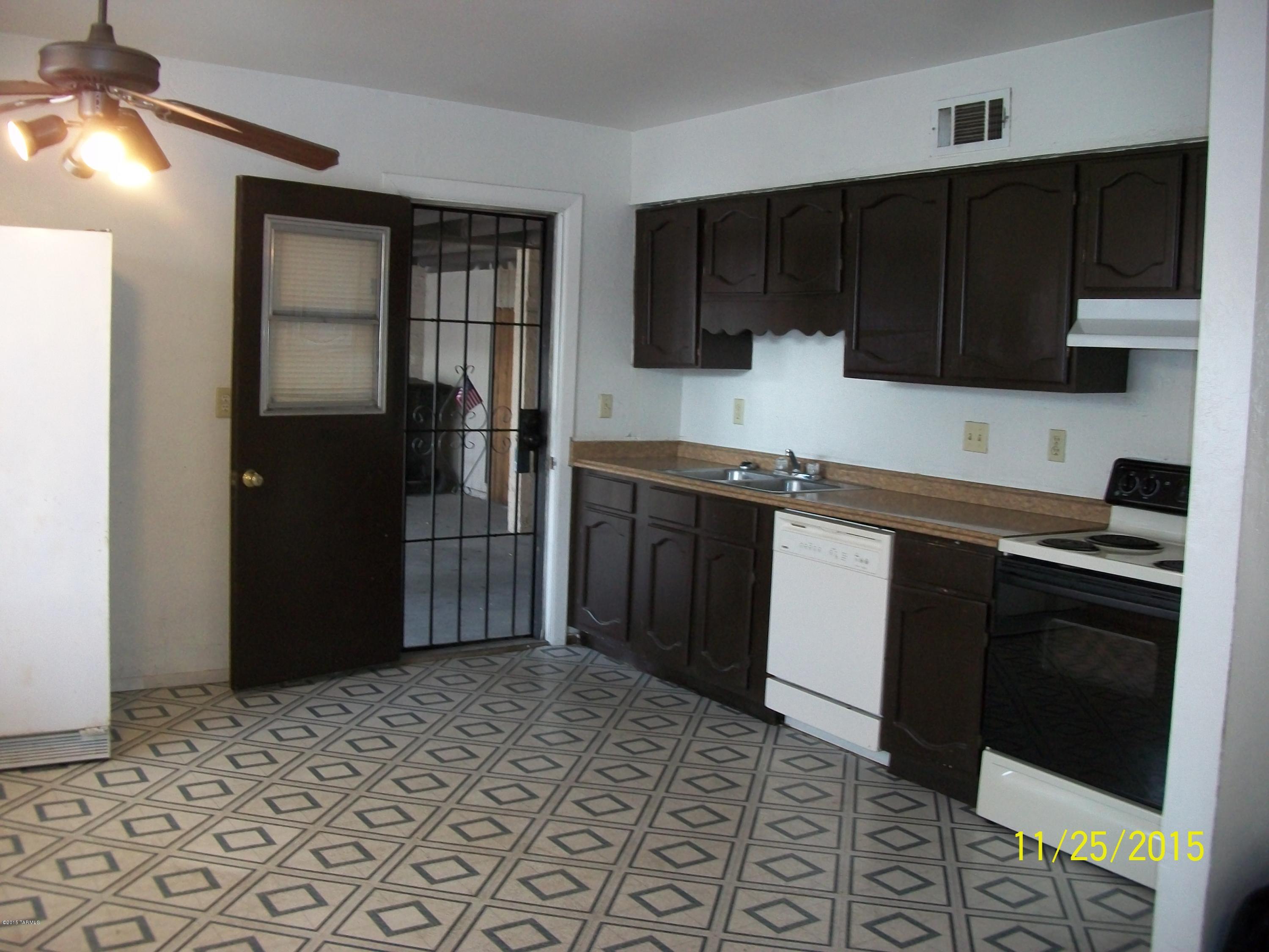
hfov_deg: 56.8
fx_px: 1173
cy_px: 476
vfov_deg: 44.2
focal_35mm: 32
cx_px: 634
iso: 160
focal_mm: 5.7
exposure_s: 1/30
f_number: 2.9
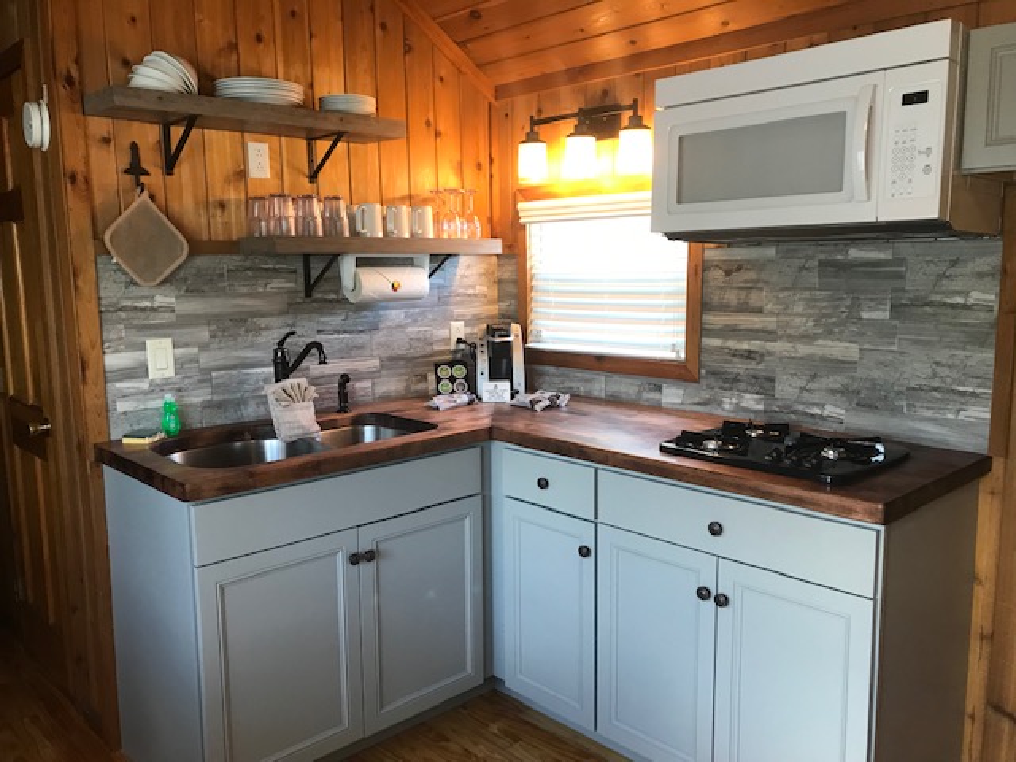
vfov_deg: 49.7
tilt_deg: -8.3
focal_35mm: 28
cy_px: 381
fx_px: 822
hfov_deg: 63.4
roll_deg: +1.1
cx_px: 508
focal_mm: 3.99
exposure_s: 1/24
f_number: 1.8
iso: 40
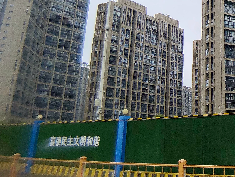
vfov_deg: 19.4
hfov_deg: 24.0
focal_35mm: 72
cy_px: -30
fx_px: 489
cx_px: 297
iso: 20
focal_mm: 3.99
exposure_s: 1/1333
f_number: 1.8
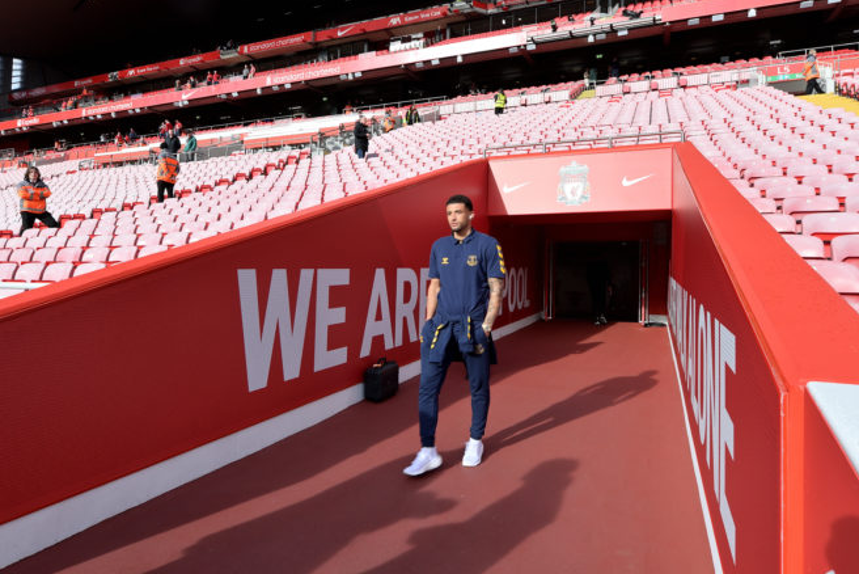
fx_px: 382
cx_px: 418
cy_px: 273
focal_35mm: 16
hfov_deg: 96.7
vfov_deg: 73.8
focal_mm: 14
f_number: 8
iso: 100
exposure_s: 1/100
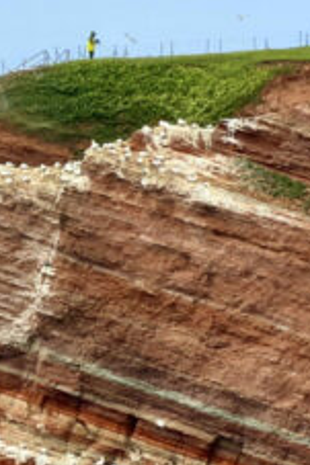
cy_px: 375
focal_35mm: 513
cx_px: -51
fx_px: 6636
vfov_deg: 4.0
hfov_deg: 2.7
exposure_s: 1/639
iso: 25
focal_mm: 16.89
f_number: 2.8
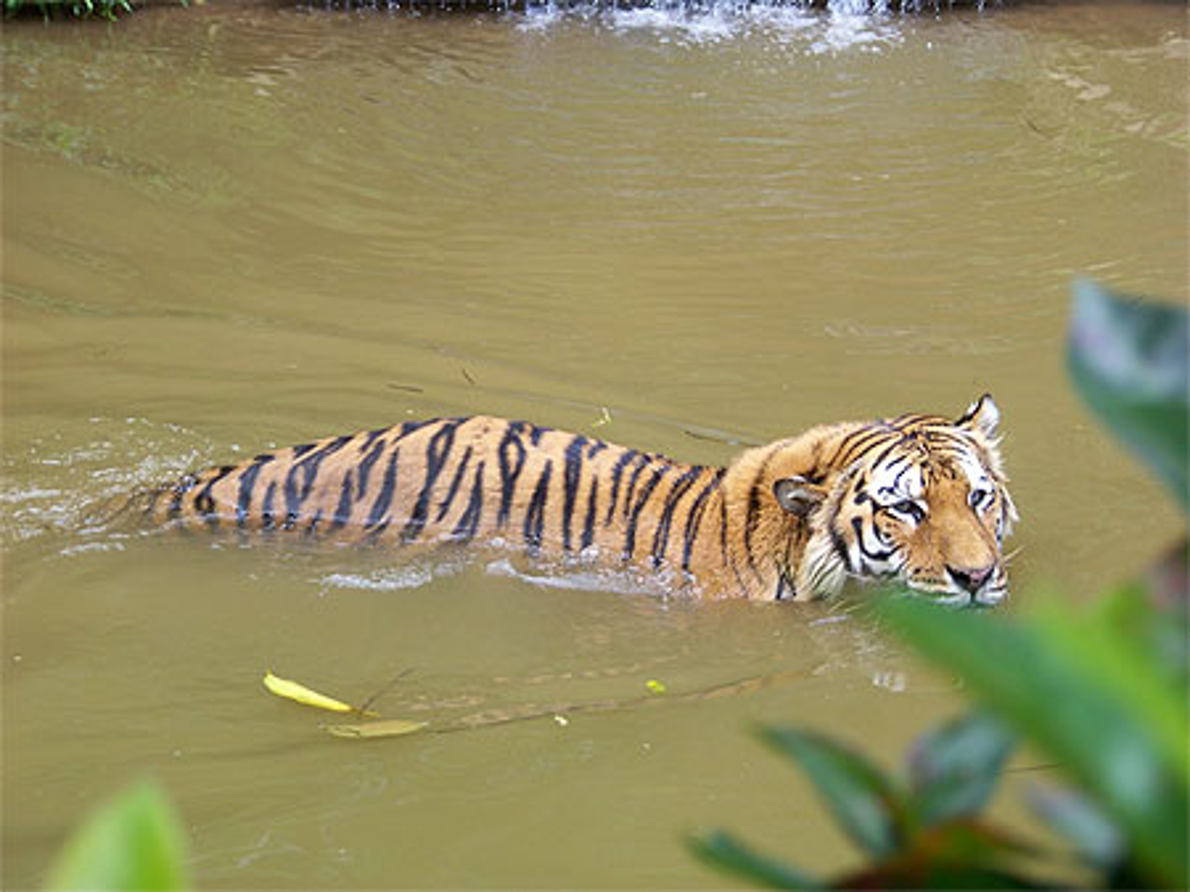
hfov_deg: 14.4
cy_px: 446
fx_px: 4707
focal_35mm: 137
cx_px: 595
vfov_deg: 10.8
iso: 64
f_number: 3.2
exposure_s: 1/125
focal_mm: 22.2
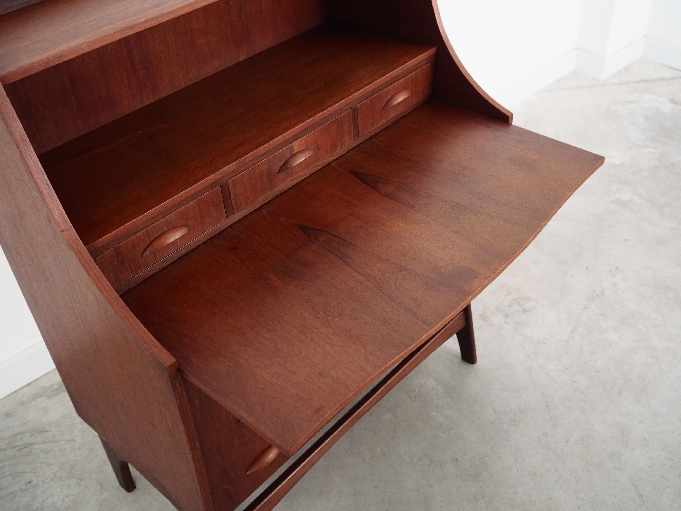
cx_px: 340
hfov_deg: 54.0
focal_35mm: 34
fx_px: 669
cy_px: 256
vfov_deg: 41.8
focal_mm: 17
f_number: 2.5
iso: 2500
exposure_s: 1/250
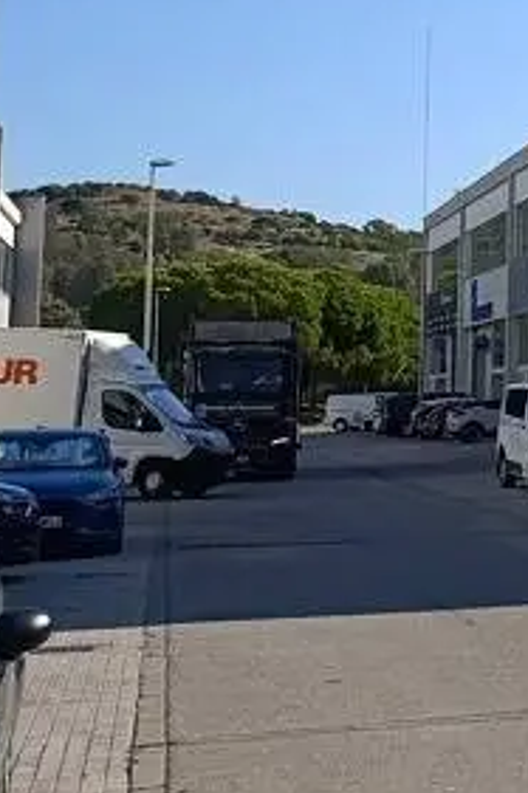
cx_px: 1183
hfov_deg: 13.0
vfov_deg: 23.4
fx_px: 1872
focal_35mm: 85
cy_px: 119
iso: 50
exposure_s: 1/560
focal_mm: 6.11
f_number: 1.7
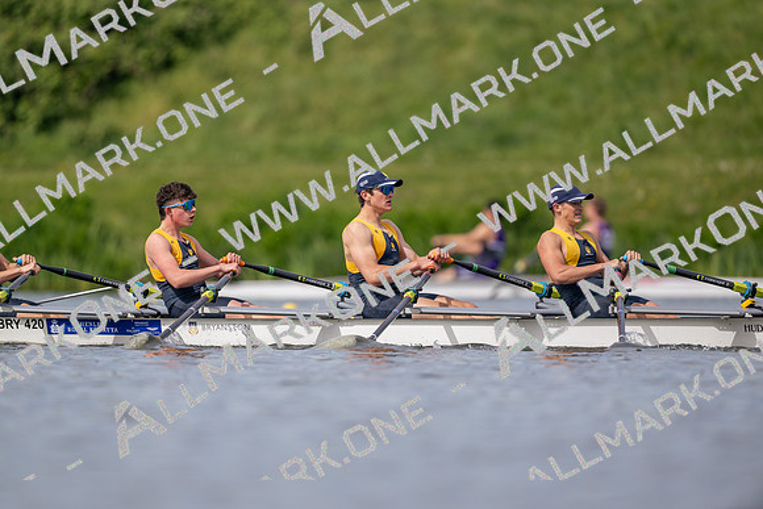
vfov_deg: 2.3
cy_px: 254
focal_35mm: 600
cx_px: 382
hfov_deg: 3.4
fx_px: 12719
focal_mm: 600
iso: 250
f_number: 4
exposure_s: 1/2500
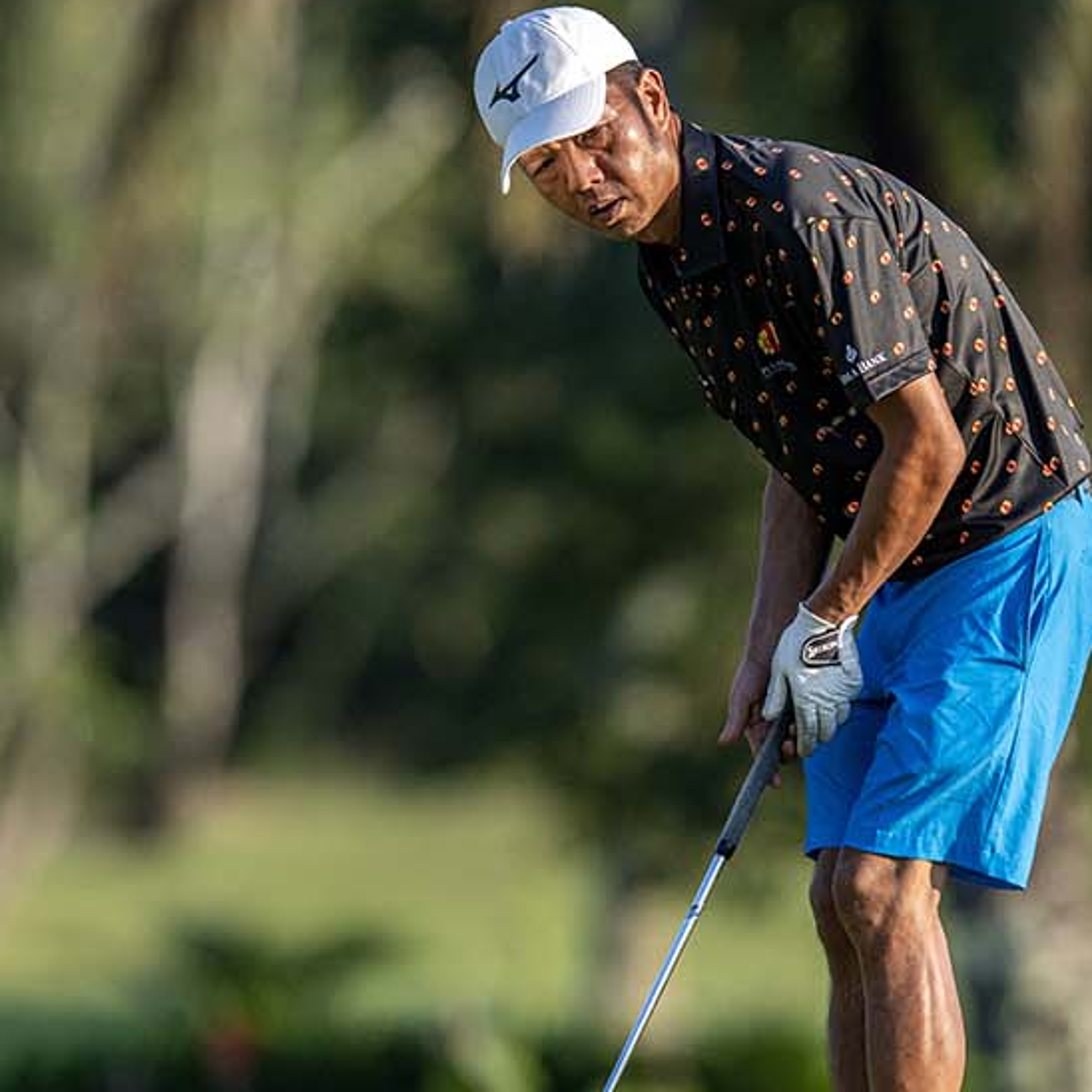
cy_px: 391
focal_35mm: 893
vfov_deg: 2.0
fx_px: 31871
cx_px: 845
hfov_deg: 2.0
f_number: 4.5
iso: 560
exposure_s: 1/2000
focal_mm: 400
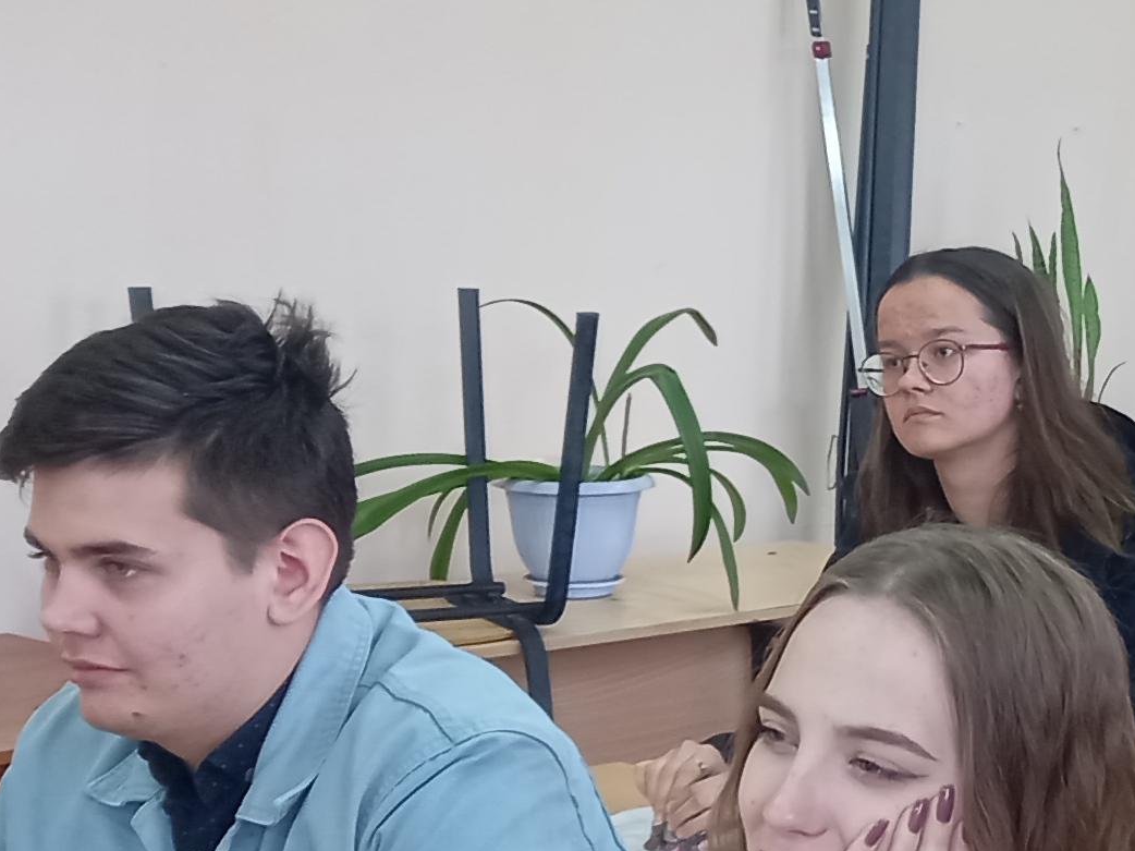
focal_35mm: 96
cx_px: 1461
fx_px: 3147
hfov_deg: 19.0
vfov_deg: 15.3
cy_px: 657
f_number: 2
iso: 250
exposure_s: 1/33.3
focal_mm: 4.6
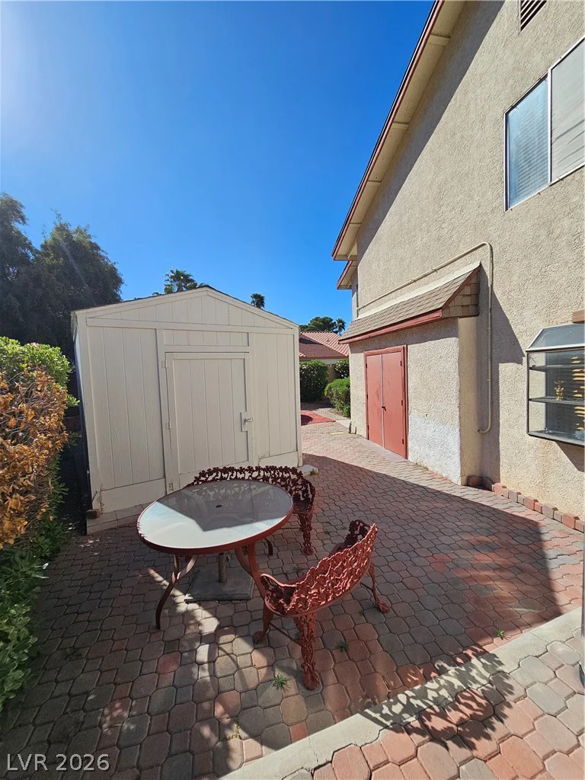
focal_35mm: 13
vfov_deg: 106.2
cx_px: 292
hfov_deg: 89.9
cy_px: 390
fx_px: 293
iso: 50
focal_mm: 2.2
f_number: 2.2
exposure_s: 1/3455
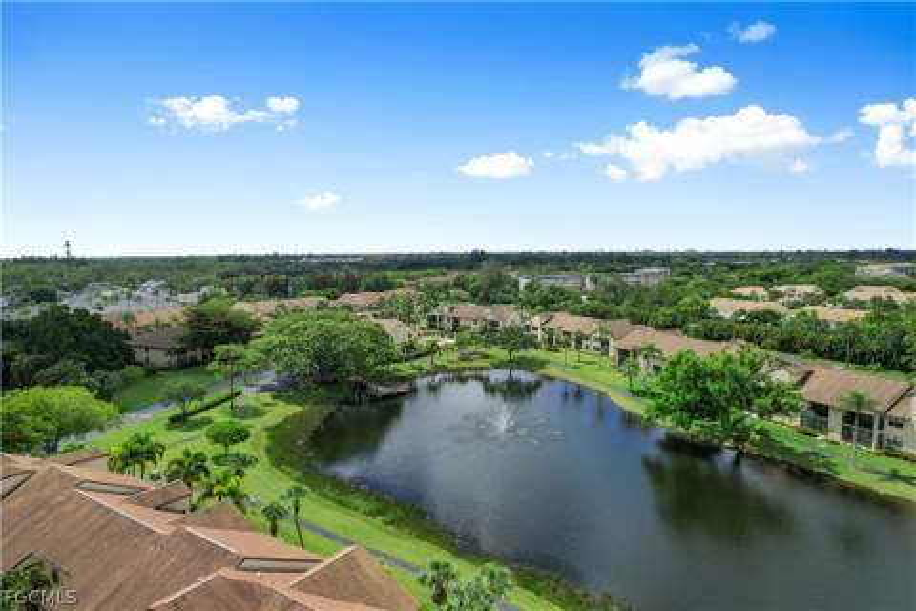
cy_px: 306
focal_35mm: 22
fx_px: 560
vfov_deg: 57.2
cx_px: 458
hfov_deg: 78.6
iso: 120
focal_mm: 8.38
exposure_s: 1/3000
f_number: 2.8
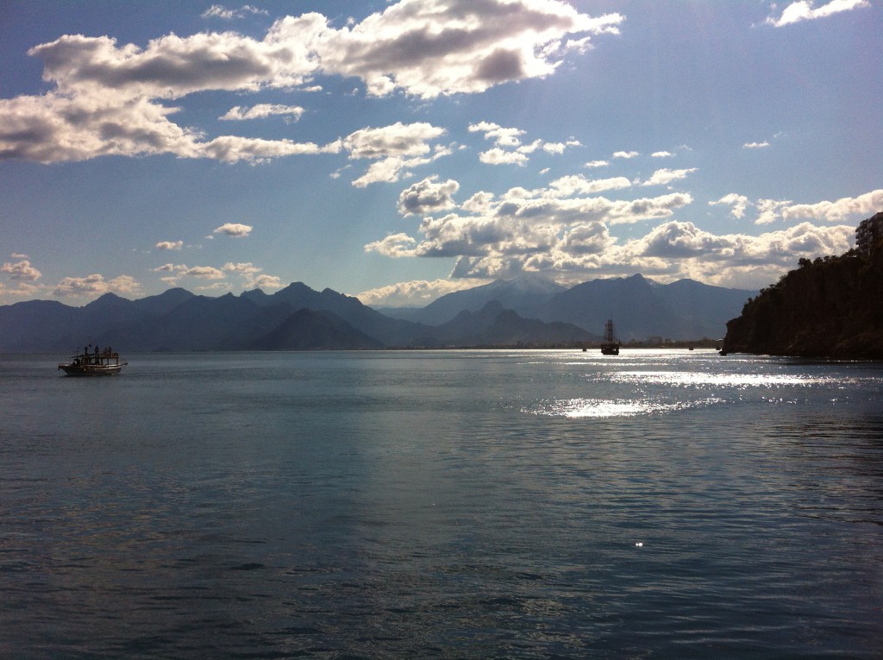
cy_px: 330
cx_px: 442
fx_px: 892
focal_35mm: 35
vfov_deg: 40.6
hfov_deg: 52.7
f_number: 2.8
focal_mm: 3.85
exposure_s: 1/6033
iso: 100
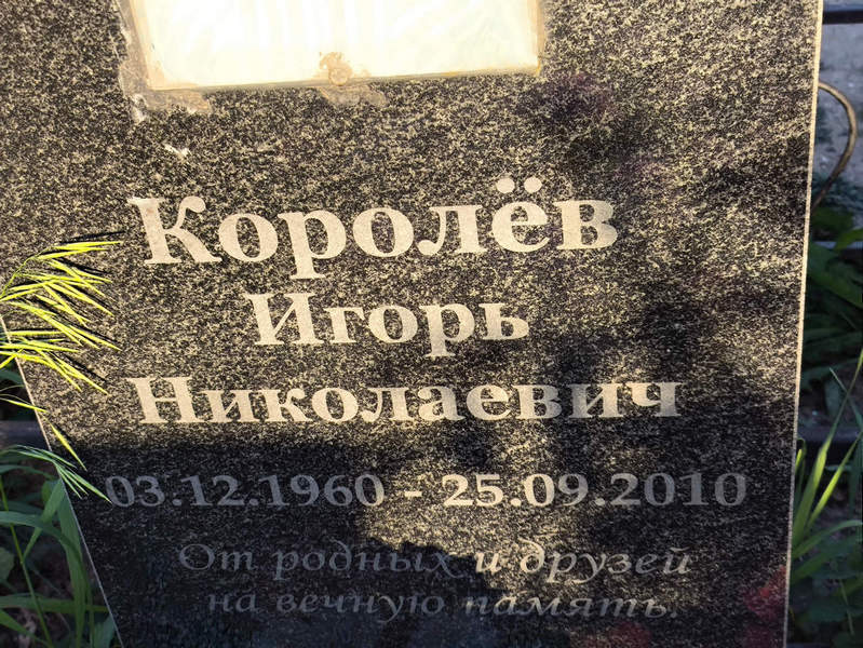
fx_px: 1247
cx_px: 432
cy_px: 324
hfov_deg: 38.2
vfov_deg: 29.1
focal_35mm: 50
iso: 50
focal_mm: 4.71
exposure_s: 1/411
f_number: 1.7
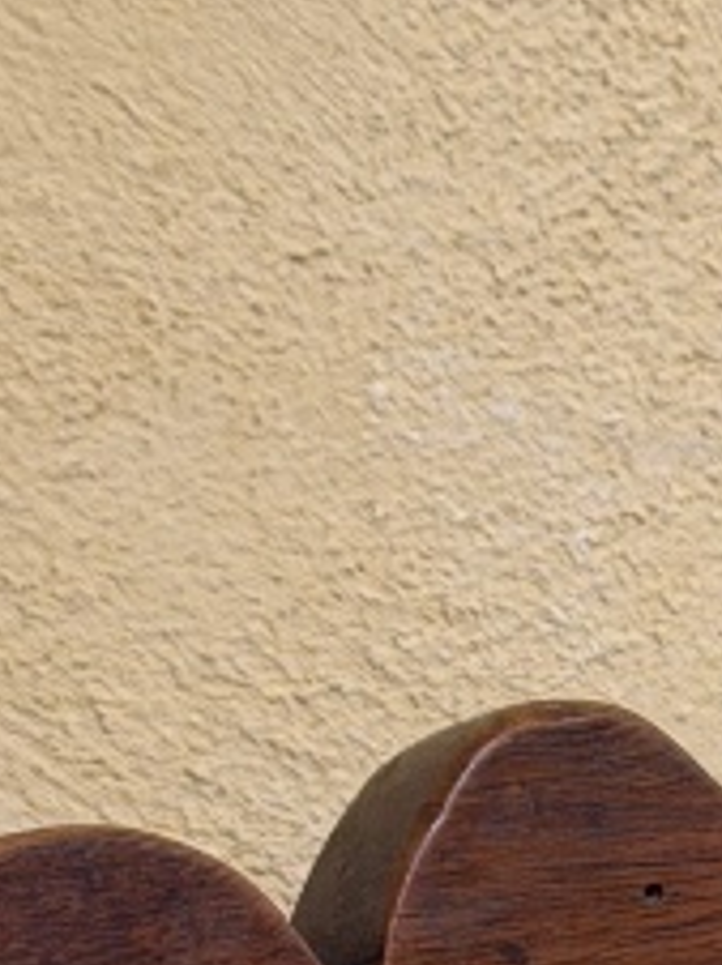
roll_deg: -2.1
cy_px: 897
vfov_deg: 7.7
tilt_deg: -12.3
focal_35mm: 255
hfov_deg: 5.8
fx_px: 7105
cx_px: 735
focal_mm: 6.76
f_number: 1.78
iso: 250
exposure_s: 1/33
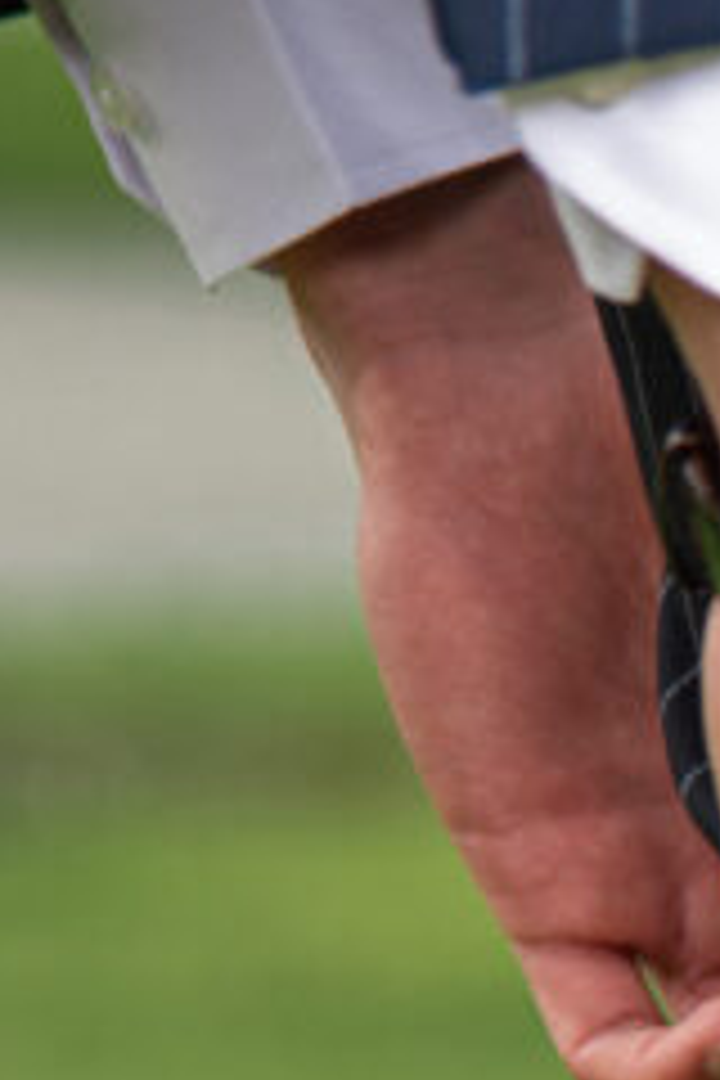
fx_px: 14459
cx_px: 1521
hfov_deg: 2.8
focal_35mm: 482
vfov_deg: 4.3
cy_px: 976
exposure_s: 1/160
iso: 100
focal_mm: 110
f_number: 4
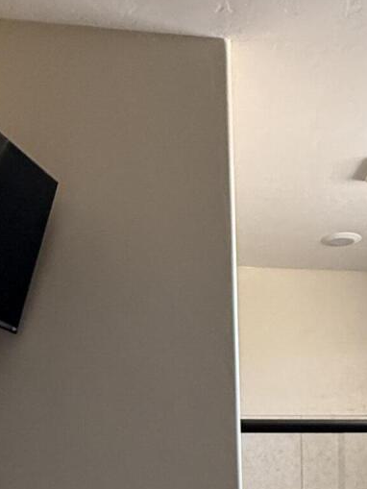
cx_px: 268
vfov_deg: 28.4
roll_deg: +0.7
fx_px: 777
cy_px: 642
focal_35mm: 55
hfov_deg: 26.3
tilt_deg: -9.5
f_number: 2.2
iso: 500
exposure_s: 1/60
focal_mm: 2.22
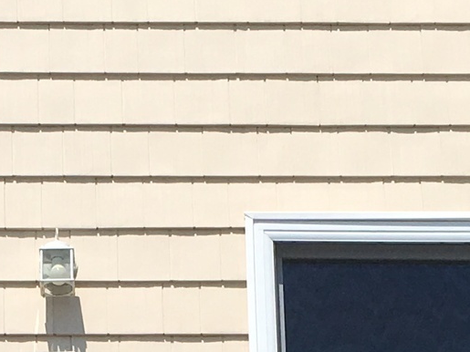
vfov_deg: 8.2
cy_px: 666
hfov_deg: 11.4
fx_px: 2348
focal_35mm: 173
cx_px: 76
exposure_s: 1/3344
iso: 25
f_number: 2.2
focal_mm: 4.15
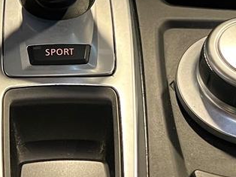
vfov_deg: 13.7
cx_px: 68
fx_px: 722
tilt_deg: -53.7
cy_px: -10
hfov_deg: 18.5
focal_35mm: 106
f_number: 1.5
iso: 500
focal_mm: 5.7
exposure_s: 1/60
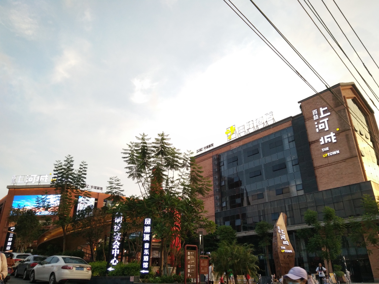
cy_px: 142
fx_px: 230
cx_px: 190
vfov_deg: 63.4
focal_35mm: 21
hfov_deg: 79.0
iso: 80
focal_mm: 3.66
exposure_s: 1/100
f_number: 2.2
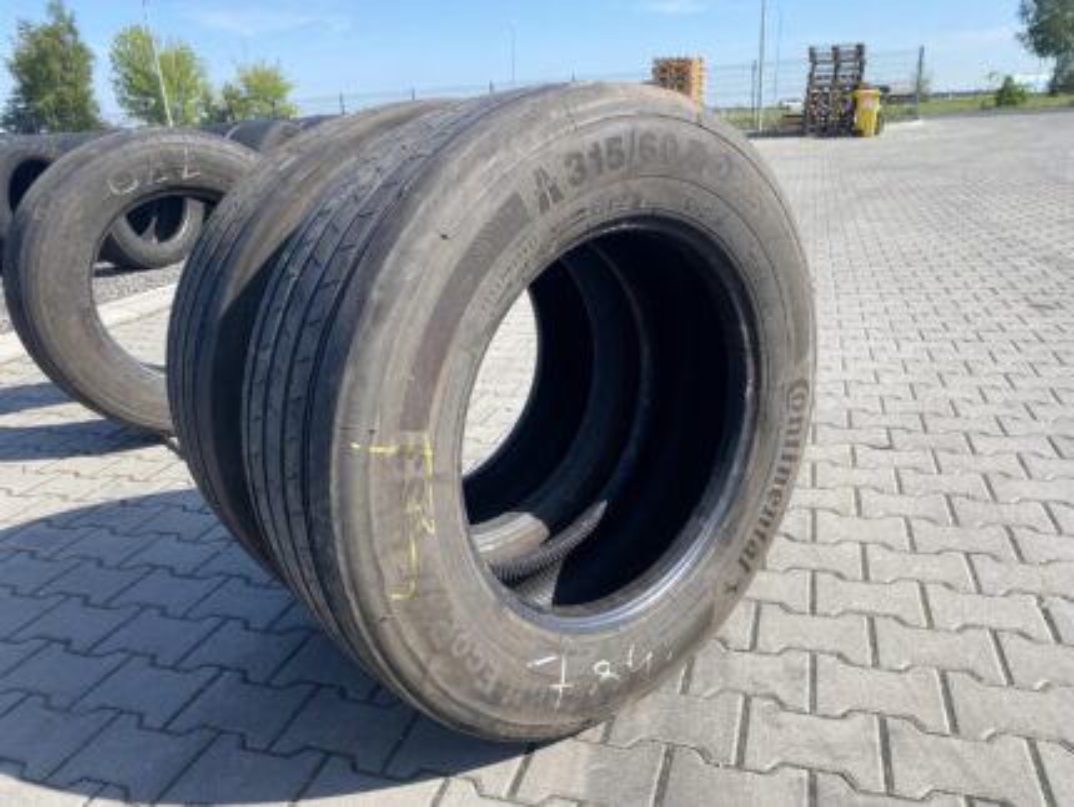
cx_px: 537
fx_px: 807
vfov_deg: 53.1
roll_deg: +2.8
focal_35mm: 26
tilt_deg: -18.2
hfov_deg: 67.3
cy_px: 404
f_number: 1.8
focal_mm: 4.25
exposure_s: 1/1193
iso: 32
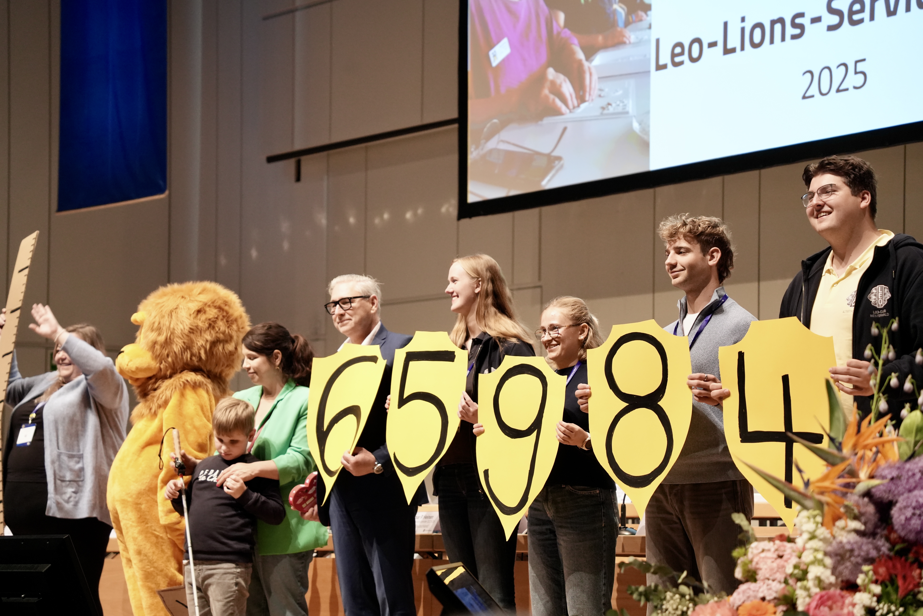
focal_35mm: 99
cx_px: 462
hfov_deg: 20.6
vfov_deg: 13.8
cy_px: 308
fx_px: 2538
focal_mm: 99
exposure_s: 1/200
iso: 4000
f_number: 4.5
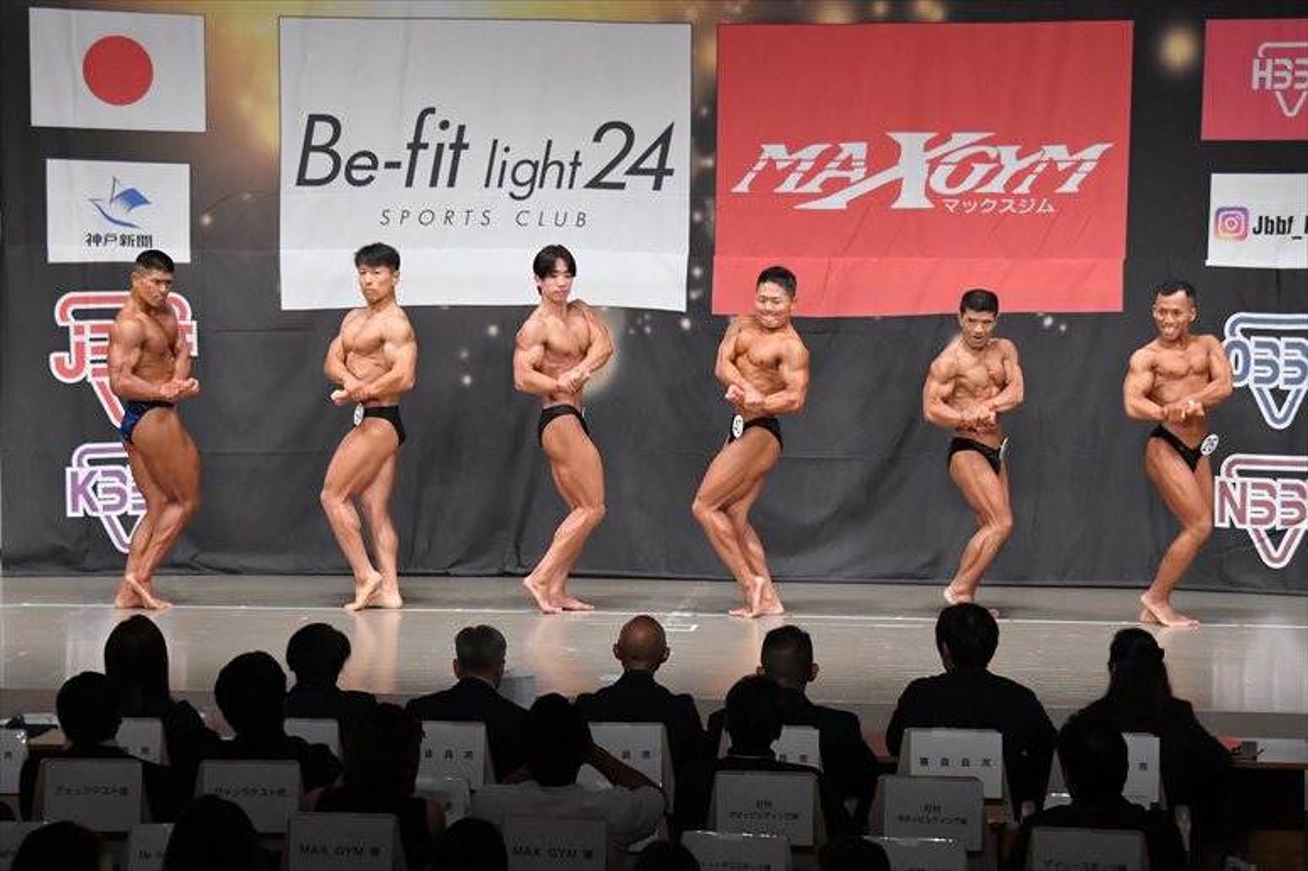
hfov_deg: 18.9
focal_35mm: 108
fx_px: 3922
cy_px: 436
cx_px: 654
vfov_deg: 12.7
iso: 6400
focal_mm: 72
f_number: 5.6
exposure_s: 1/400
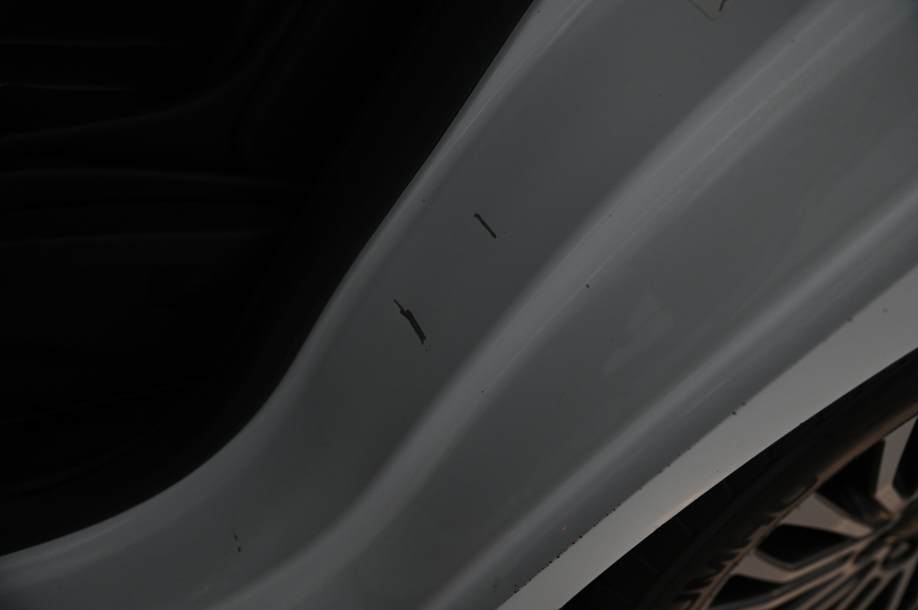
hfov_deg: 54.5
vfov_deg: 37.8
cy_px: 305
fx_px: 892
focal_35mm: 35
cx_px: 459
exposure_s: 1/200
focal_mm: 35
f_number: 4
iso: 2000
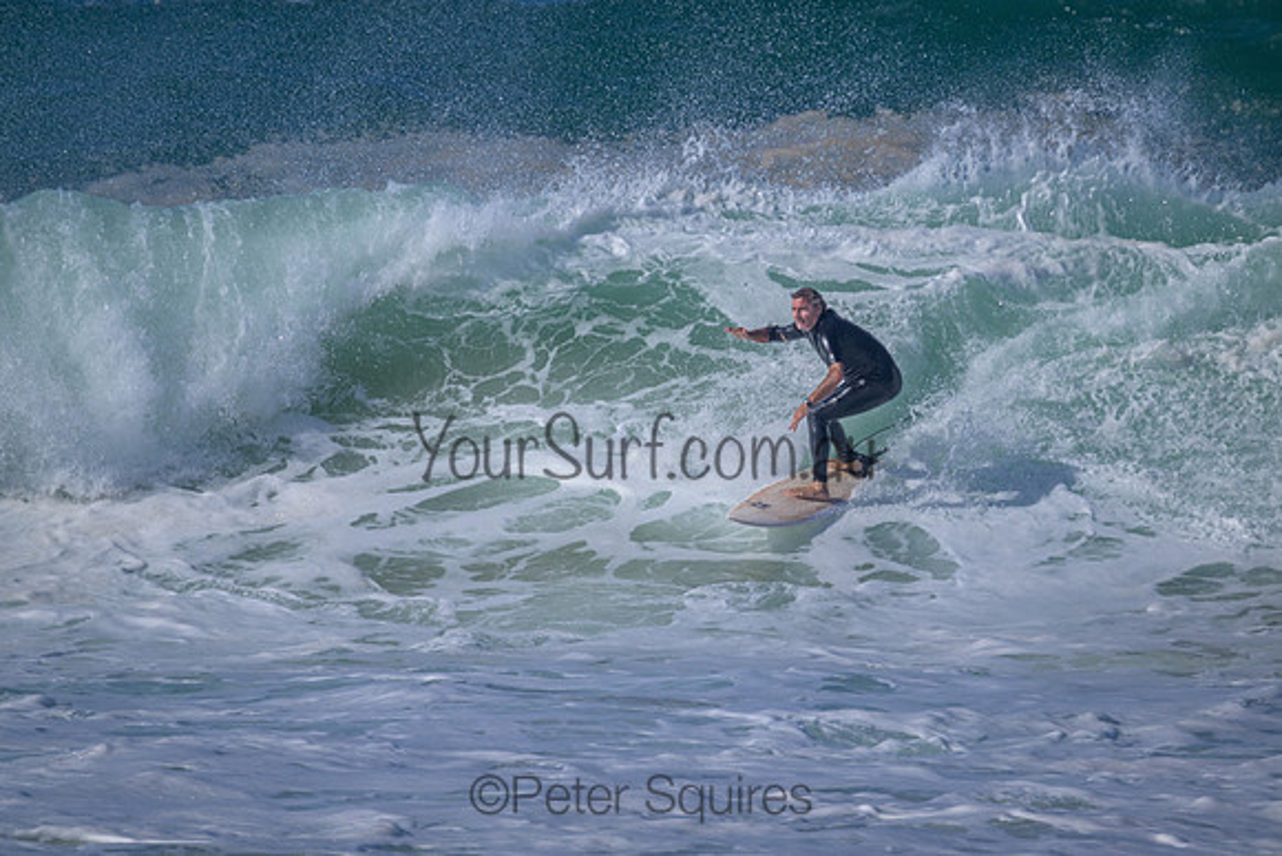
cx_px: 641
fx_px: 28494
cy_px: 428
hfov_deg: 2.6
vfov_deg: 1.7
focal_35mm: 800
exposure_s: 1/2000
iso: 800
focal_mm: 800
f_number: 11
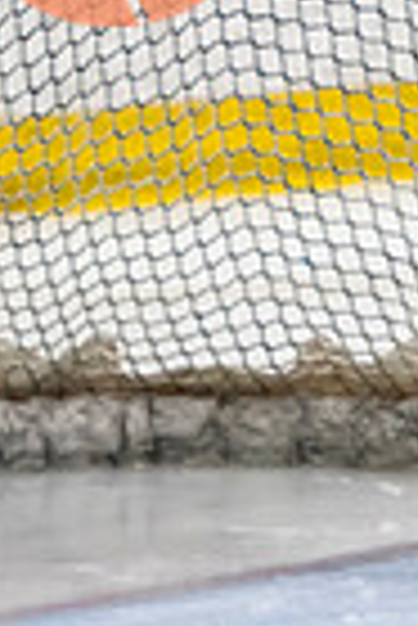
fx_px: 13672
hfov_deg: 1.7
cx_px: 732
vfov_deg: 2.6
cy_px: -138
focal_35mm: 787
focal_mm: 160
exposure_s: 1/640
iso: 2000
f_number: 3.2
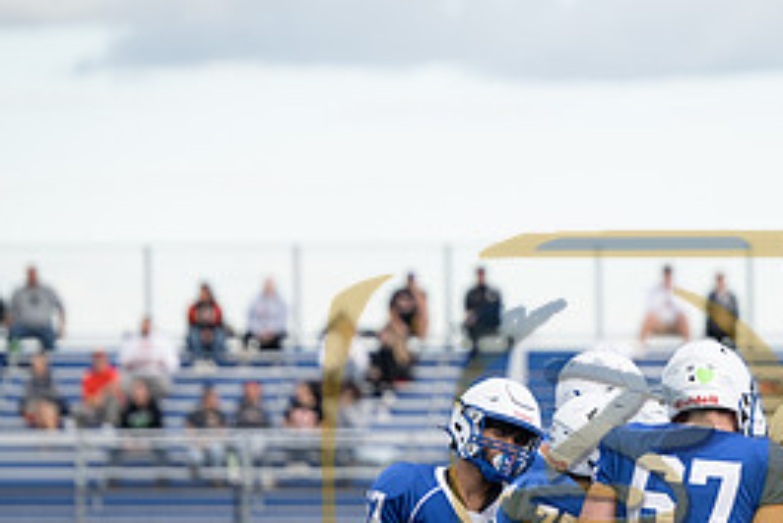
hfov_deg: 7.0
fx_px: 6419
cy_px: 536
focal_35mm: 295
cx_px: 570
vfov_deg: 4.7
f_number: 2.8
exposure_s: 1/1600
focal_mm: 135
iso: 320
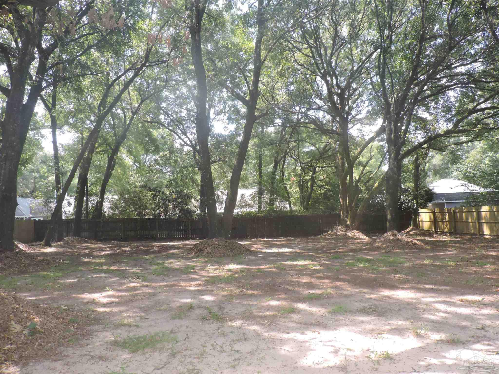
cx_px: 250
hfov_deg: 71.6
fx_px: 346
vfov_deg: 56.8
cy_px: 187
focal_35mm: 24
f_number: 3
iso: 500
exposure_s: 1/500
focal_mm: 4.3
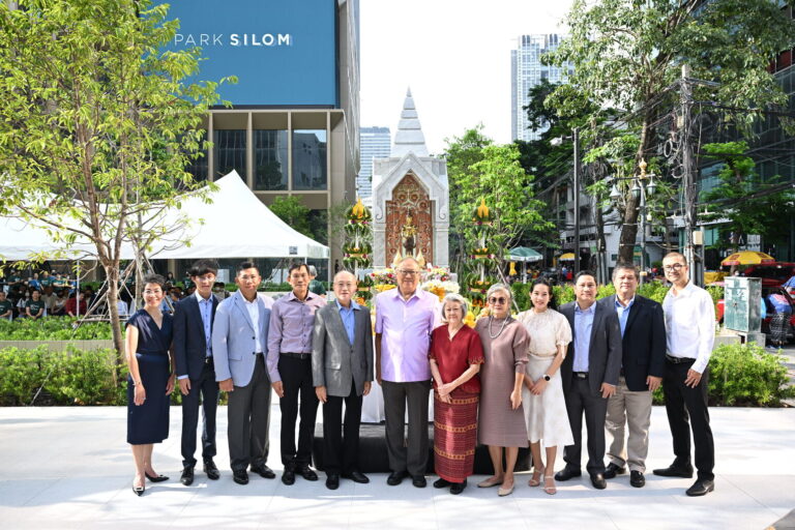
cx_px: 398
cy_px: 265
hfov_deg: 63.7
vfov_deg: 45.0
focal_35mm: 29
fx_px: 640
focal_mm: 29
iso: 200
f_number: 5
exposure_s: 1/250
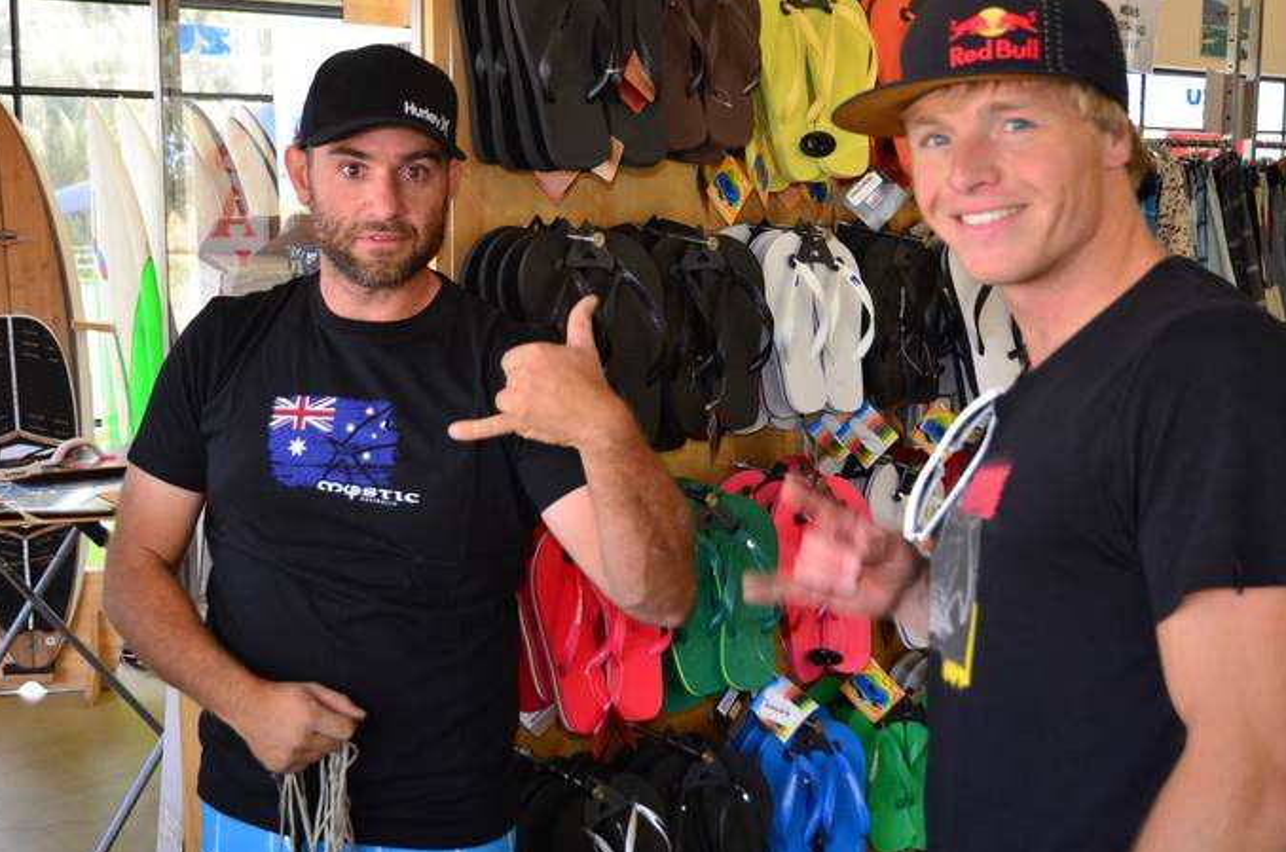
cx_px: 654
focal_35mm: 46
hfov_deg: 42.8
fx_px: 1640
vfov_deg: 29.1
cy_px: 395
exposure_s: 1/60
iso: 220
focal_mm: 26
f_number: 4.2
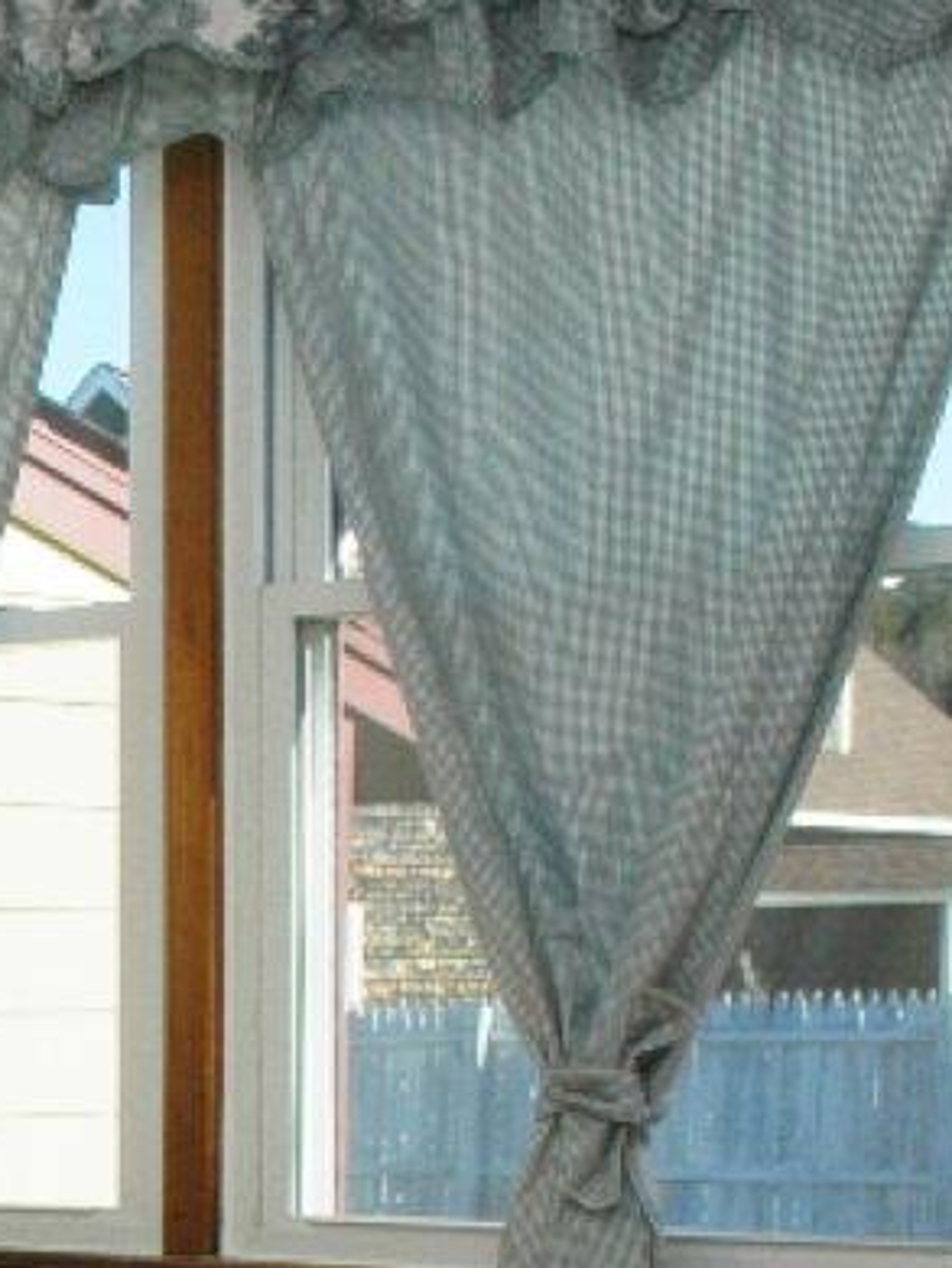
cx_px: -955
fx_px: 3663
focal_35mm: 100
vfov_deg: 19.1
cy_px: 1261
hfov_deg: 12.9
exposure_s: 1/125
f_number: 13
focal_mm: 18
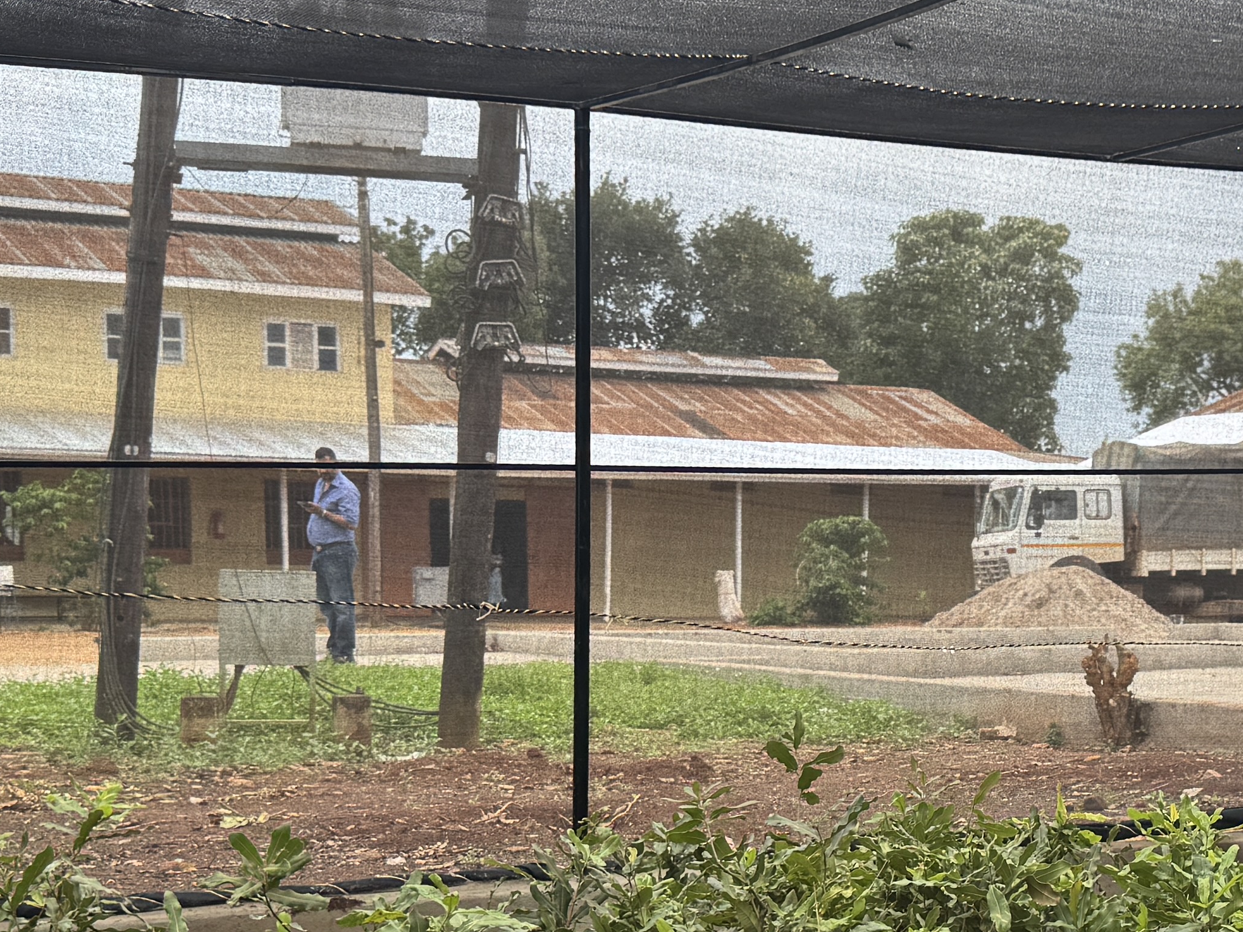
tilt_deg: -4.1
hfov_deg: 28.2
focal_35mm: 67
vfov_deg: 21.6
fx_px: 2406
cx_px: 1048
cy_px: 761
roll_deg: +0.4
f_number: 1.78
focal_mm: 6.76
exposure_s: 1/364
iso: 80
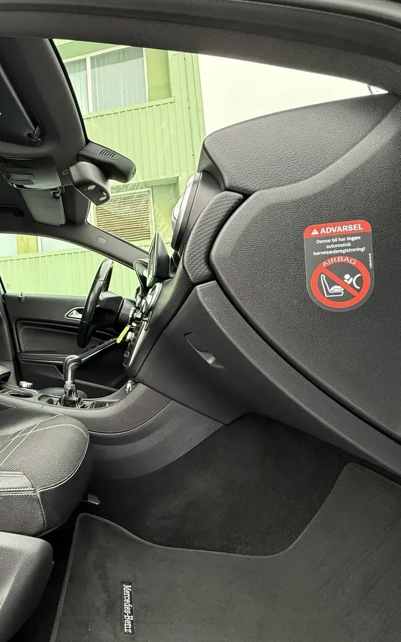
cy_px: 318
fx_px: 350
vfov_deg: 85.1
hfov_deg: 54.3
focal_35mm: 20
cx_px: 64
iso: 250
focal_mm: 2.22
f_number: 2.2
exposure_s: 1/99
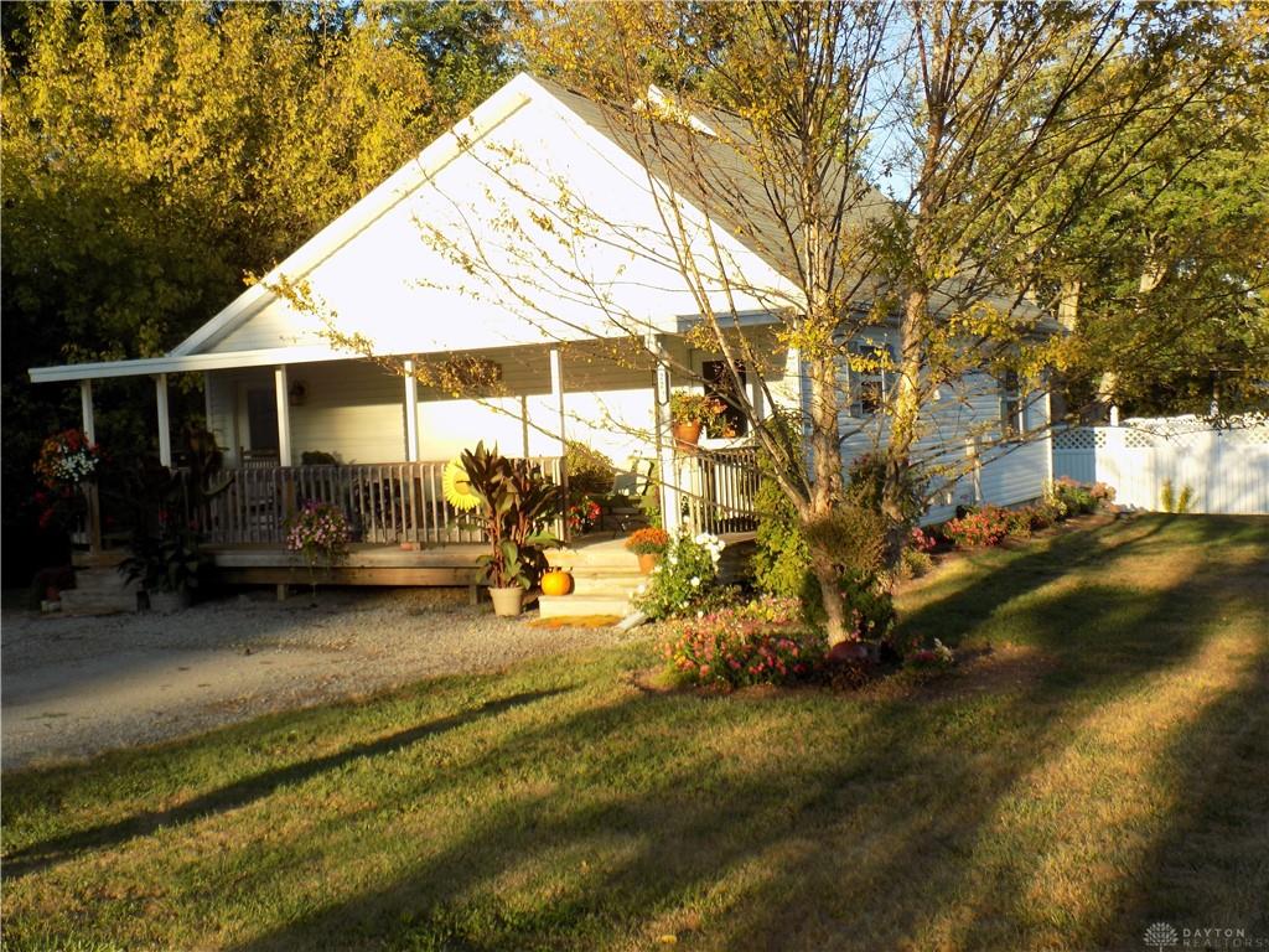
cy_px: 476
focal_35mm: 41
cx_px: 634
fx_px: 1503
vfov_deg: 35.1
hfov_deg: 45.8
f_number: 3.6
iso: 80
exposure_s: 1/250
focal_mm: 7.3
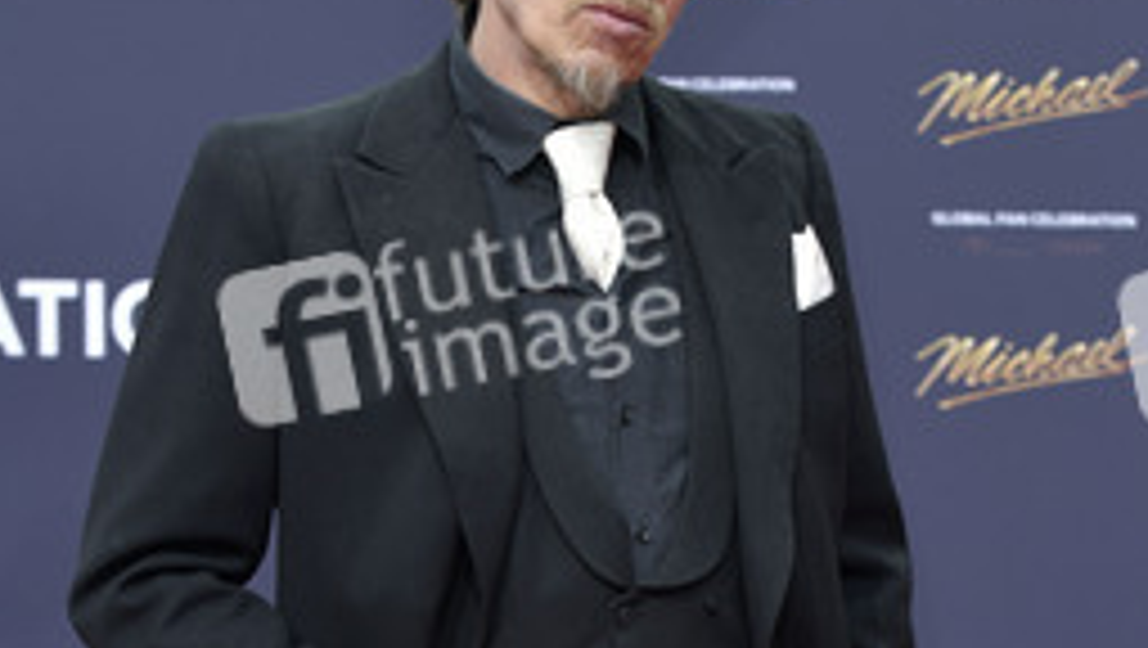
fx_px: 4296
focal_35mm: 141
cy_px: 544
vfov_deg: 8.6
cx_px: 581
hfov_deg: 15.2
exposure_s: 1/250
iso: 400
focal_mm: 86
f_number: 5.6
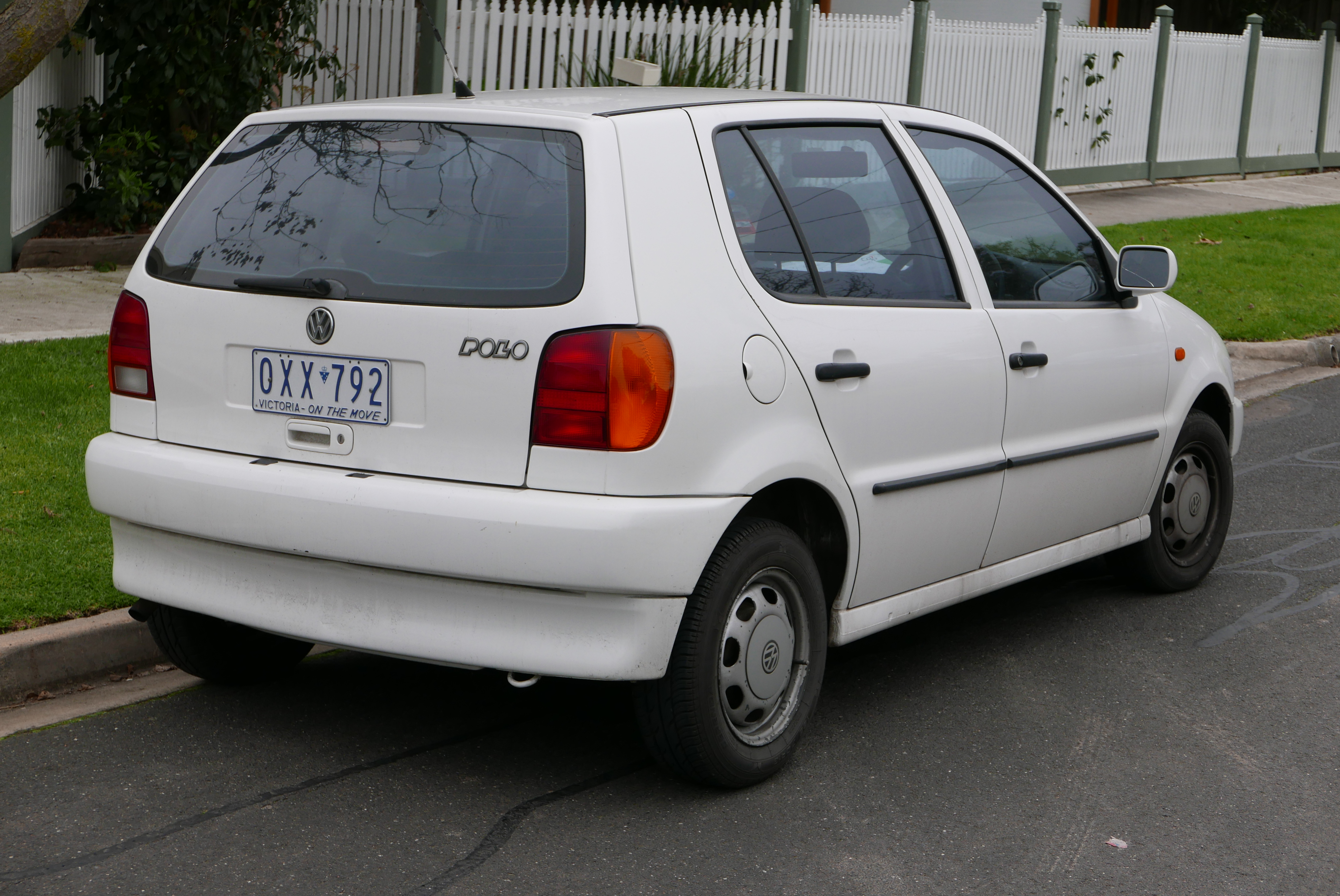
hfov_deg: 30.9
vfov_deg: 21.0
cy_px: 448
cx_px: 670
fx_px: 2421
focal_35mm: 65
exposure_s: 1/200
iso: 200
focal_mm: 29.3
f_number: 5.6
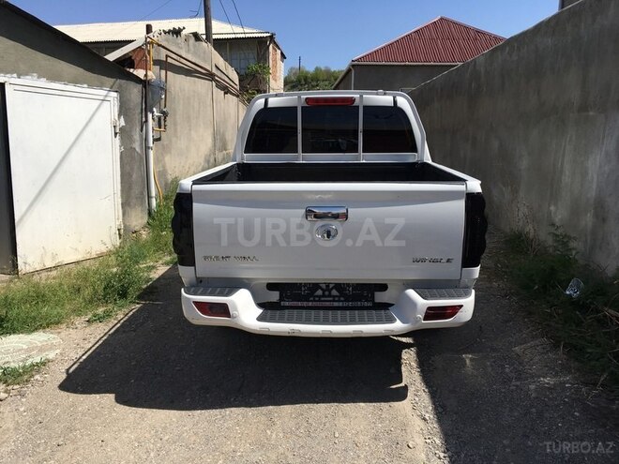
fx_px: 519
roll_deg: -1.5
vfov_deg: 48.2
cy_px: 232
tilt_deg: -8.1
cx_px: 310
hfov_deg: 61.7
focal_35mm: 29
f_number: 2.2
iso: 25
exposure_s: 1/1972
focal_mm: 4.15
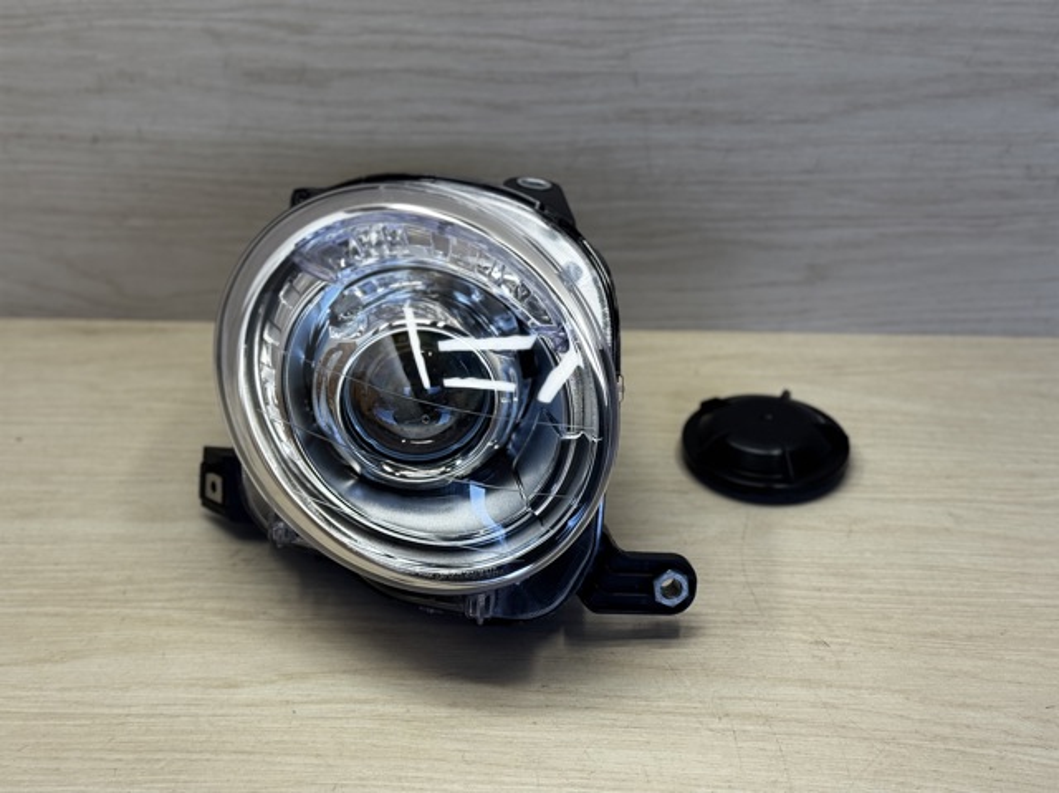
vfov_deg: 30.2
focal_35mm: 48
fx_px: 1467
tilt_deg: -31.9
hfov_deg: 39.7
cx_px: 530
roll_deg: +0.2
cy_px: 396
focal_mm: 6.76
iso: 64
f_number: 1.78
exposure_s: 1/195
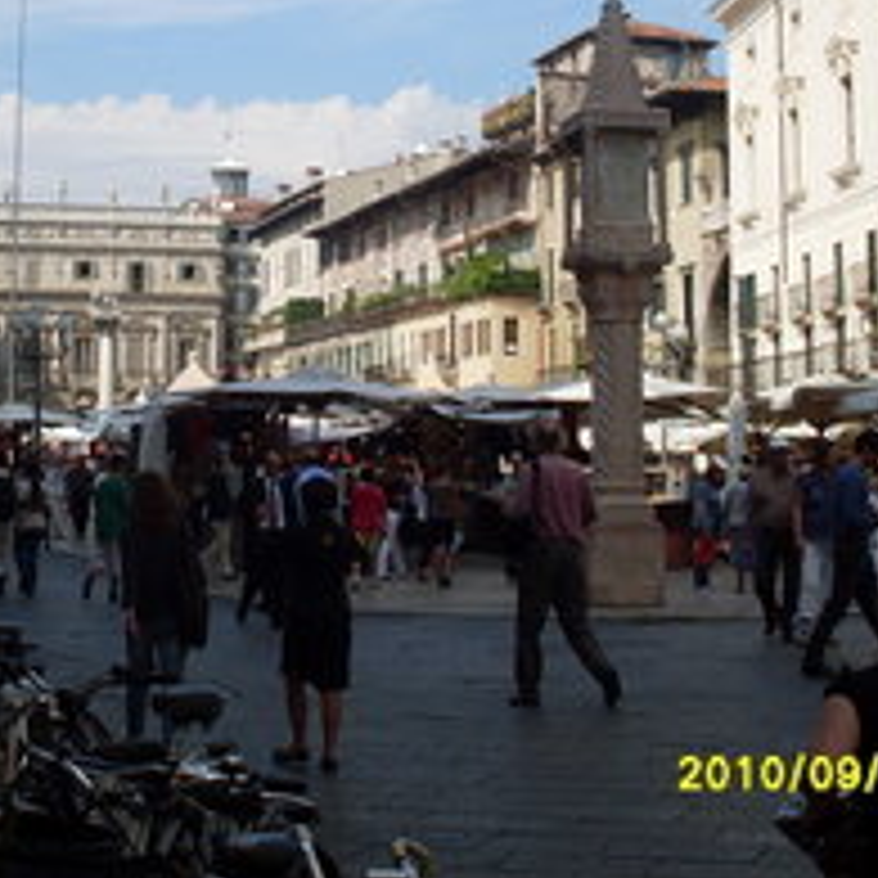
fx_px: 1980
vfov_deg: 24.7
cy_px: 230
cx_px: 284
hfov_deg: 24.9
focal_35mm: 69
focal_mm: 6.3
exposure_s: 1/250
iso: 80
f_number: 8.4
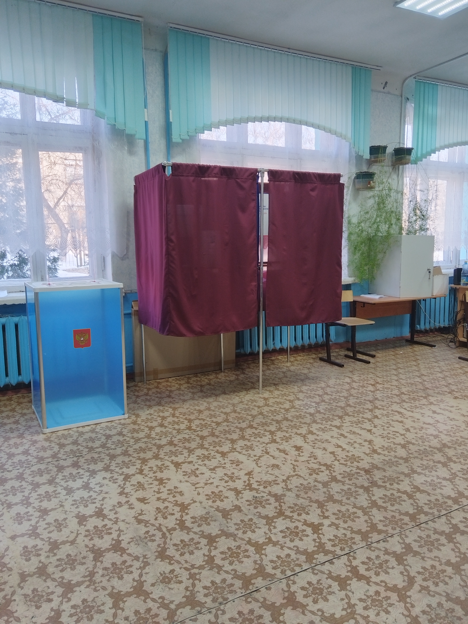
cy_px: 312
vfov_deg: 67.3
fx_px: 469
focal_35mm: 26
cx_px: 234
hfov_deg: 53.1
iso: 982
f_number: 1.9
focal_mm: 4.95
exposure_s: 1/100
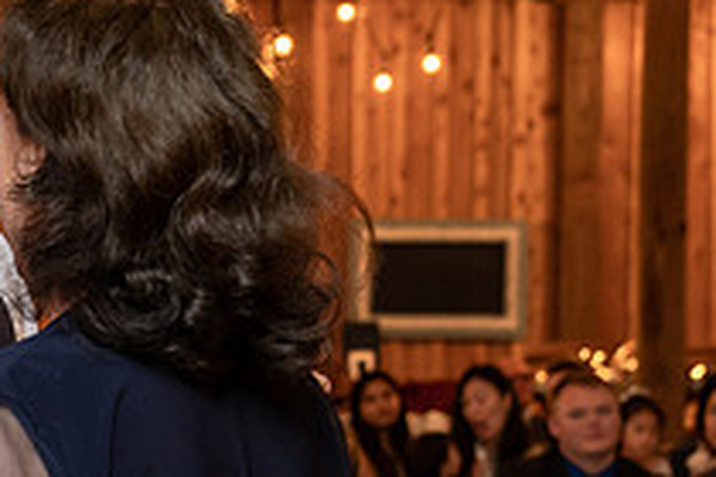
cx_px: 17
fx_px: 3162
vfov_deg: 8.6
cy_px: 421
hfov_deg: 12.8
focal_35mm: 159
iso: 2000
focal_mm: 52
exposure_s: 1/100
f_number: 4
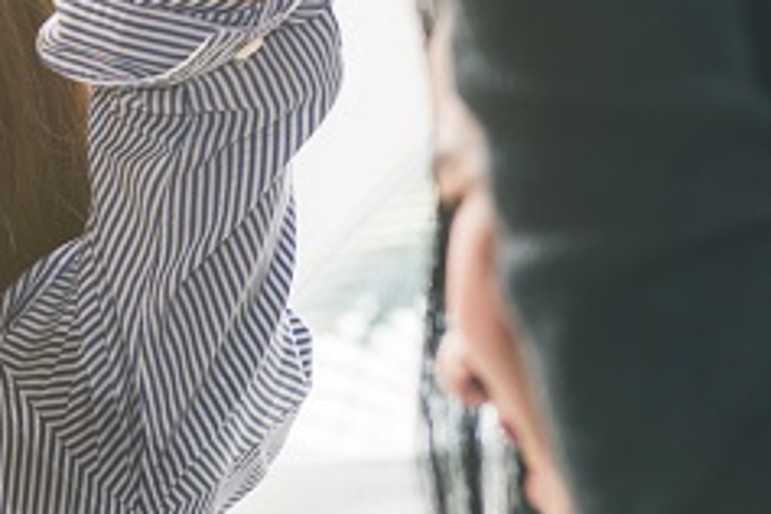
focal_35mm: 319
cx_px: -303
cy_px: 224
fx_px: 6831
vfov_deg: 4.3
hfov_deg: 6.4
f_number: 4
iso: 320
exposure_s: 1/125
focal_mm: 70
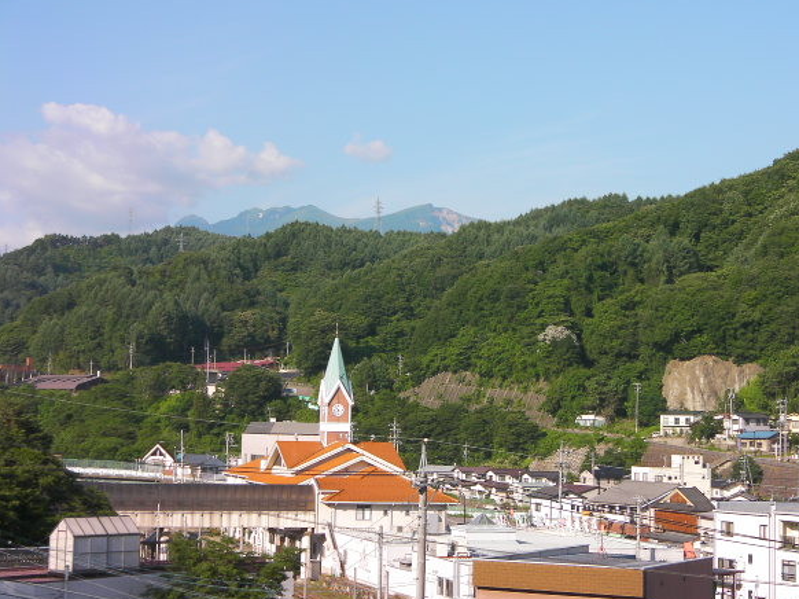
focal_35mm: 77
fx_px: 1777
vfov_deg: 19.1
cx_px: 437
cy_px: 300
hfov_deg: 25.3
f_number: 3.7
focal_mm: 12.5
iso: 50
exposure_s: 1/390
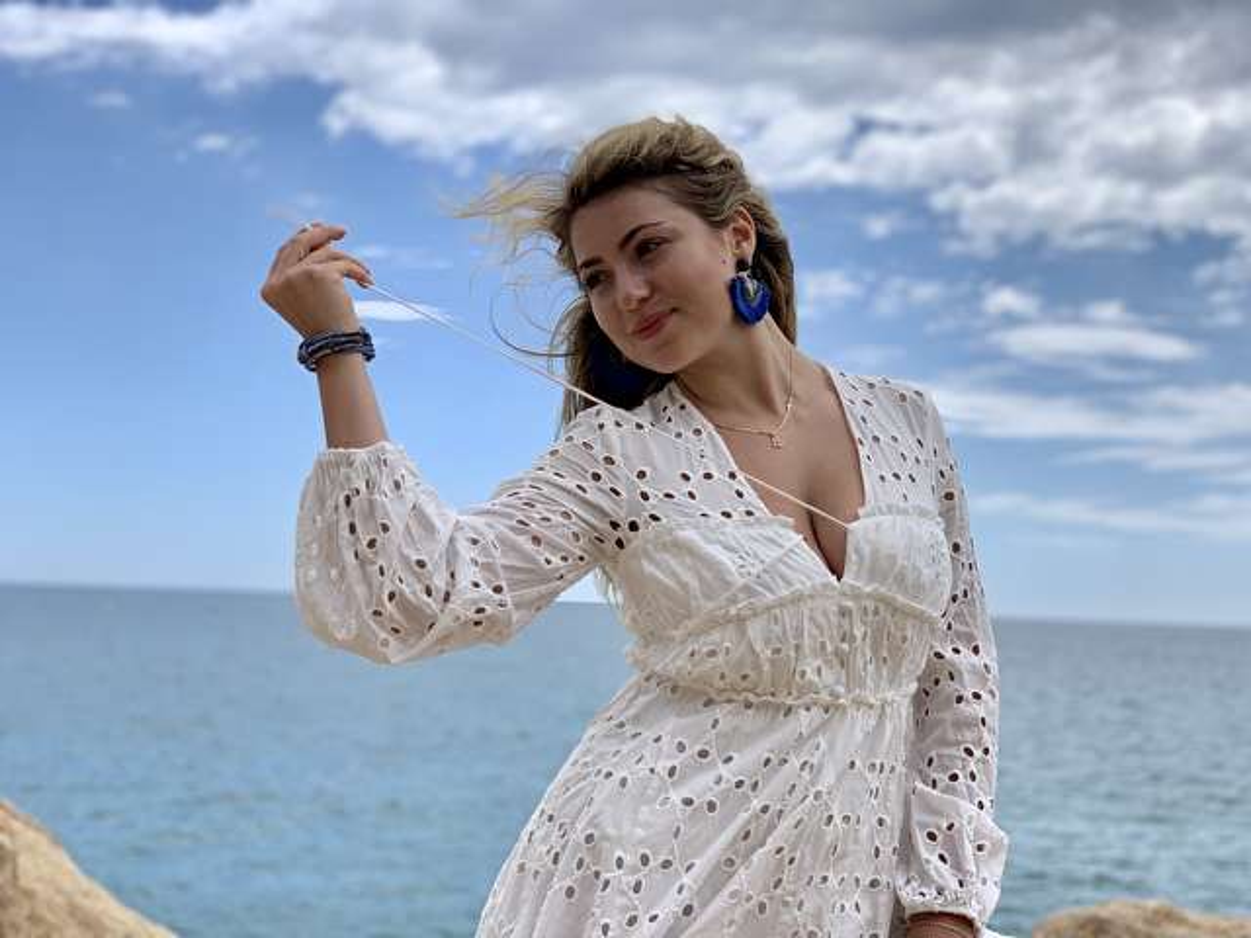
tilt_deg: +5.0
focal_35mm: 52
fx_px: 1879
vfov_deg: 28.0
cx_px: 626
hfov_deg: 36.8
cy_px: 469
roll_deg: -2.4
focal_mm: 6
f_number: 2.4
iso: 16
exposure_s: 1/1295
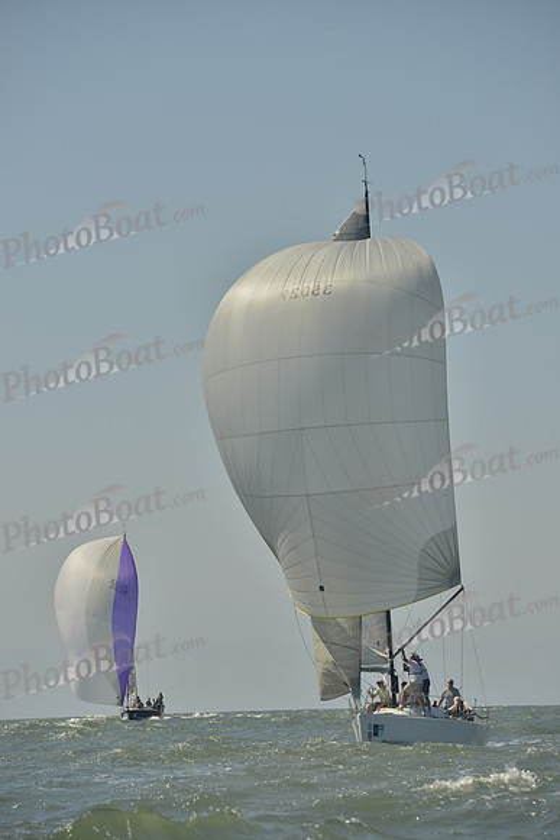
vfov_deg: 12.4
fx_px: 3847
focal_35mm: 165
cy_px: 420
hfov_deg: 8.3
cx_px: 280
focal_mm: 165
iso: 280
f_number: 8
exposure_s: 1/1000
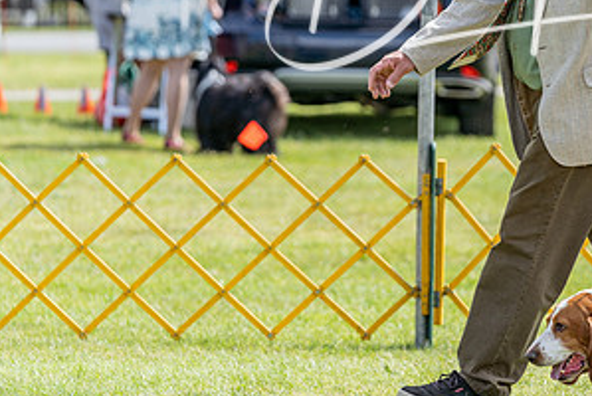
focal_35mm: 316
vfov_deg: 4.4
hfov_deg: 6.5
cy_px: 106
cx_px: 552
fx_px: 5201
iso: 100
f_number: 3.5
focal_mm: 154
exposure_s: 1/1000
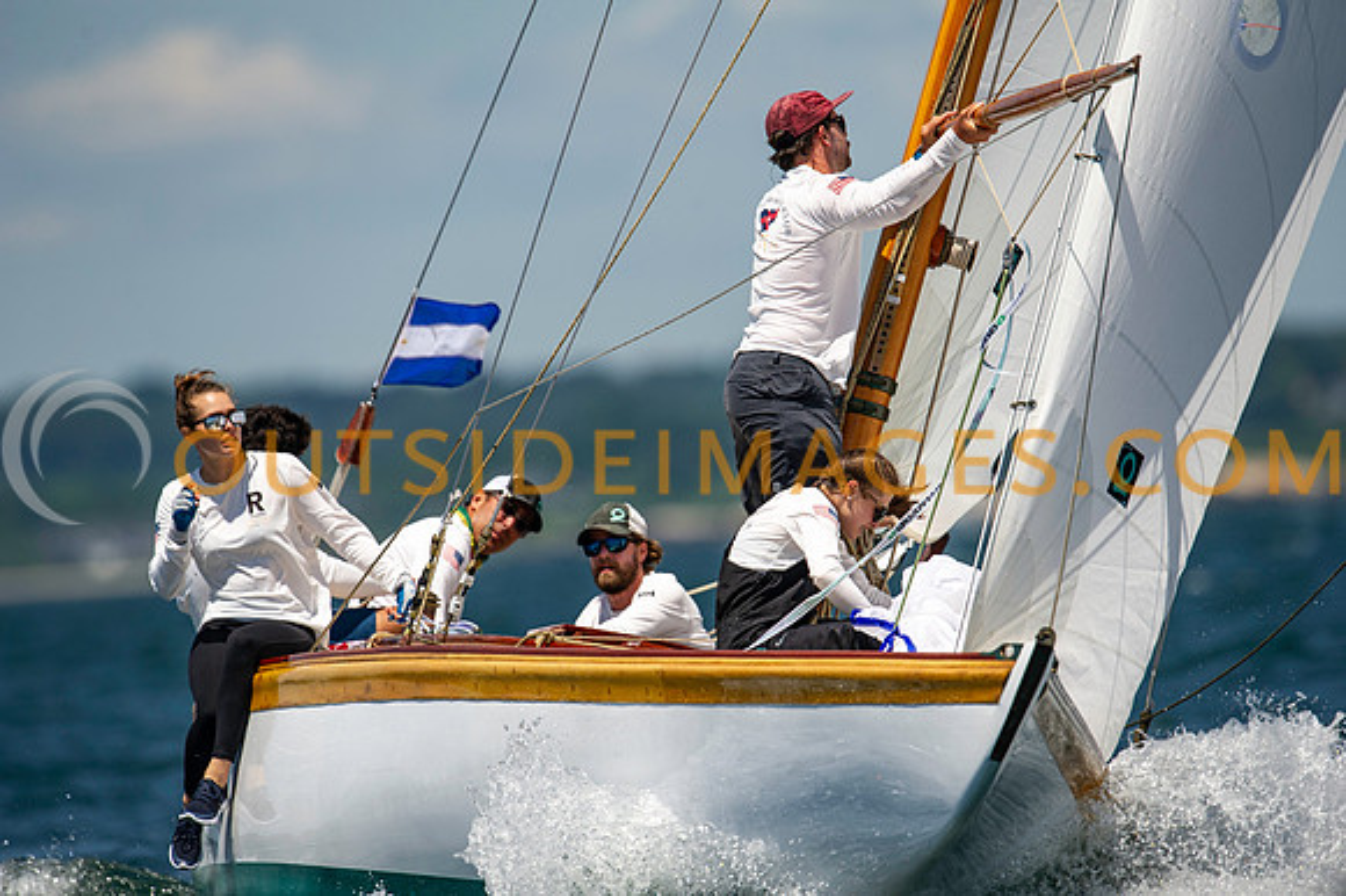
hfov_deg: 3.4
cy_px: 448
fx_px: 22420
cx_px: 673
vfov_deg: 2.3
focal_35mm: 600
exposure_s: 1/5000
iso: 400
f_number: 5
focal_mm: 600
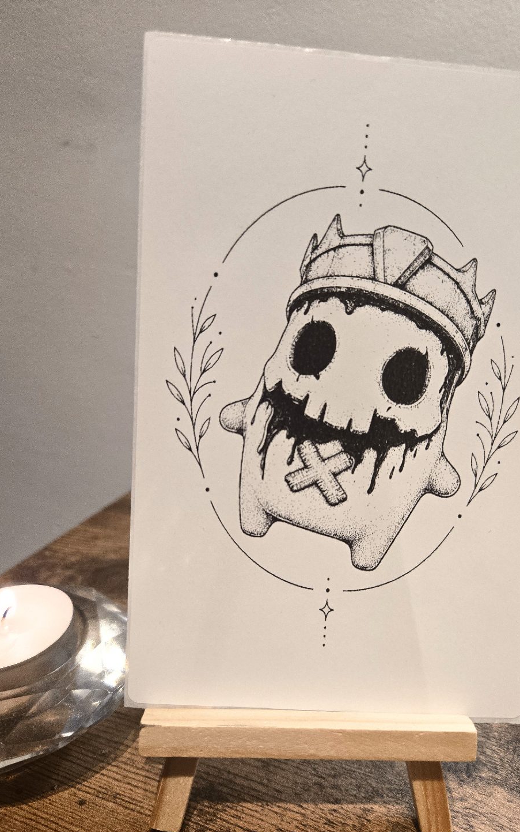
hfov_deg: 46.0
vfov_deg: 68.2
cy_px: 460
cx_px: 278
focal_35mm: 27
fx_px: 612
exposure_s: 1/101
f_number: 1.8
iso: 250
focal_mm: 5.4
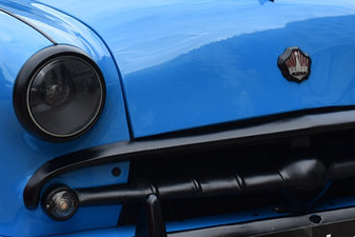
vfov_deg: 7.9
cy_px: 52
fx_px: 1707
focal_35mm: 173
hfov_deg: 11.8
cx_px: 90
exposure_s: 1/250
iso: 200
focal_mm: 38
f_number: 5.6
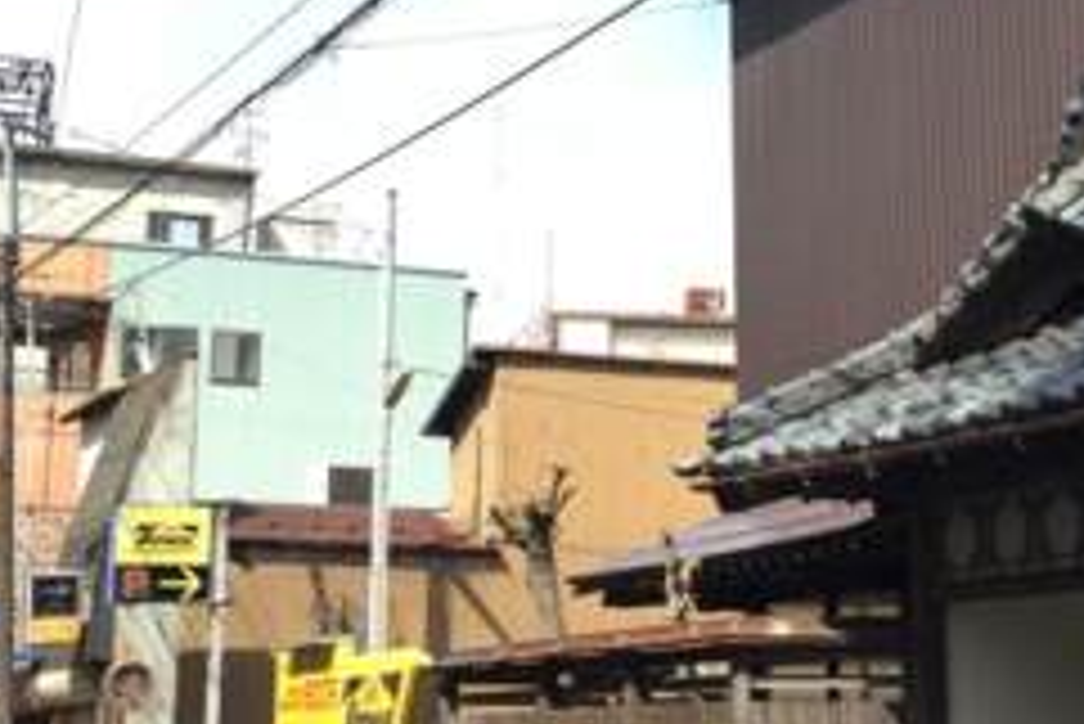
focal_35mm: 75
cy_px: 162
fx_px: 2260
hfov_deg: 26.8
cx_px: 756
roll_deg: +0.4
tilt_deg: +13.0
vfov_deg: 18.1
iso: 32
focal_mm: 4.15
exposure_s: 1/791
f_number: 2.2
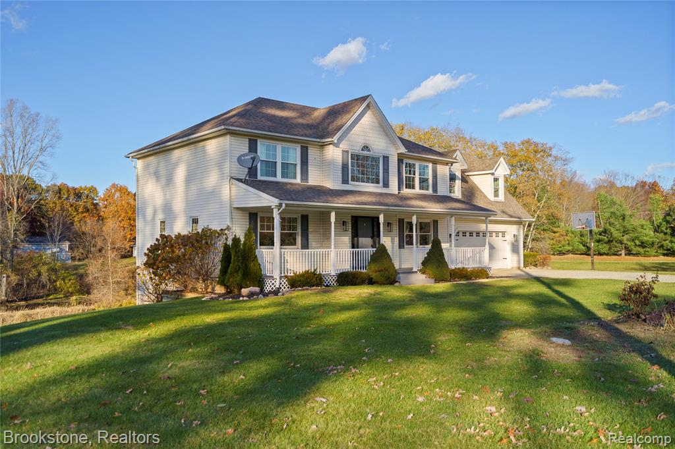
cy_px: 224
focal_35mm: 32
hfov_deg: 58.7
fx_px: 600
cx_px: 338
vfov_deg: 41.1
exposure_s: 1/500
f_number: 4
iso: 100
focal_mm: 32
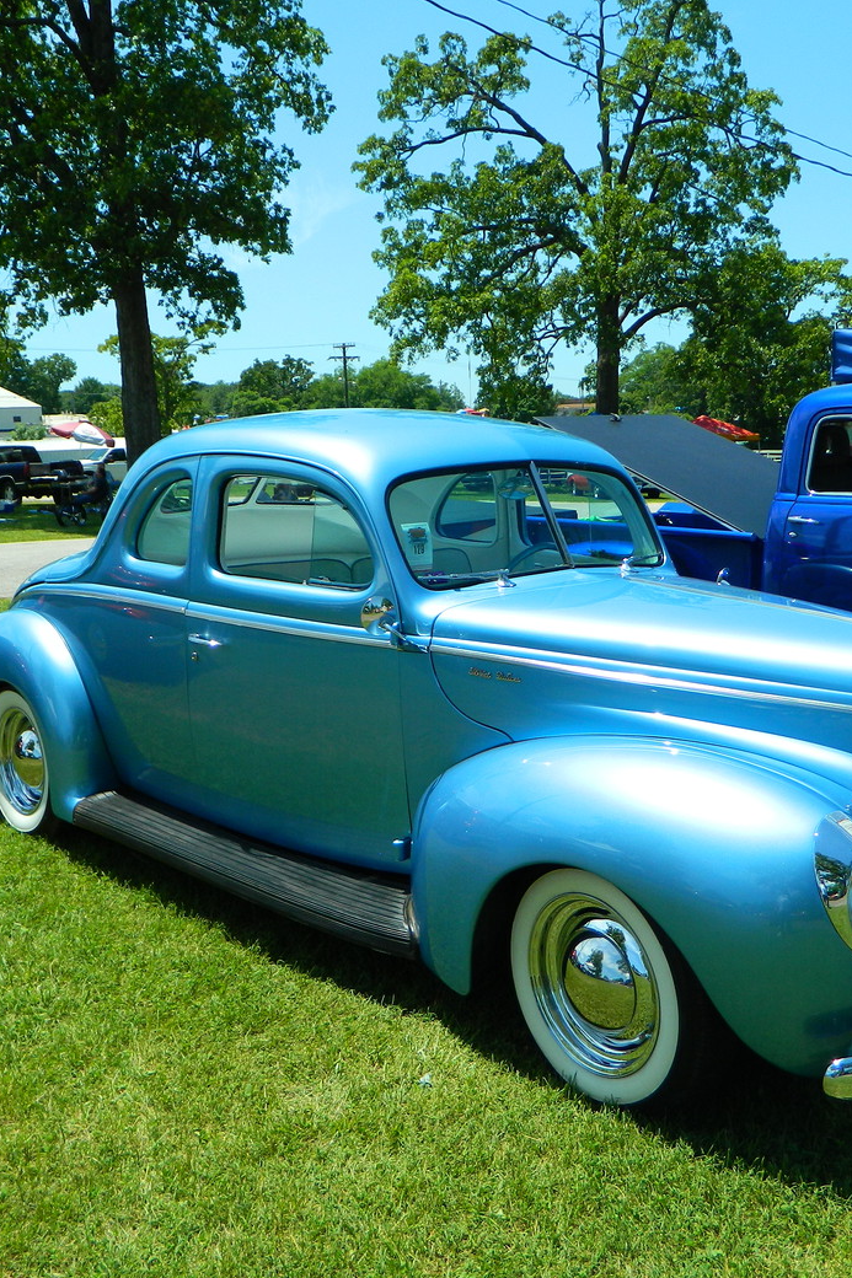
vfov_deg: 54.4
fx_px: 1243
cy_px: 643
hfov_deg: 37.8
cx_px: 432
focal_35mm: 35
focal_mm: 4.5
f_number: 3.1
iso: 80
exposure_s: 1/1000
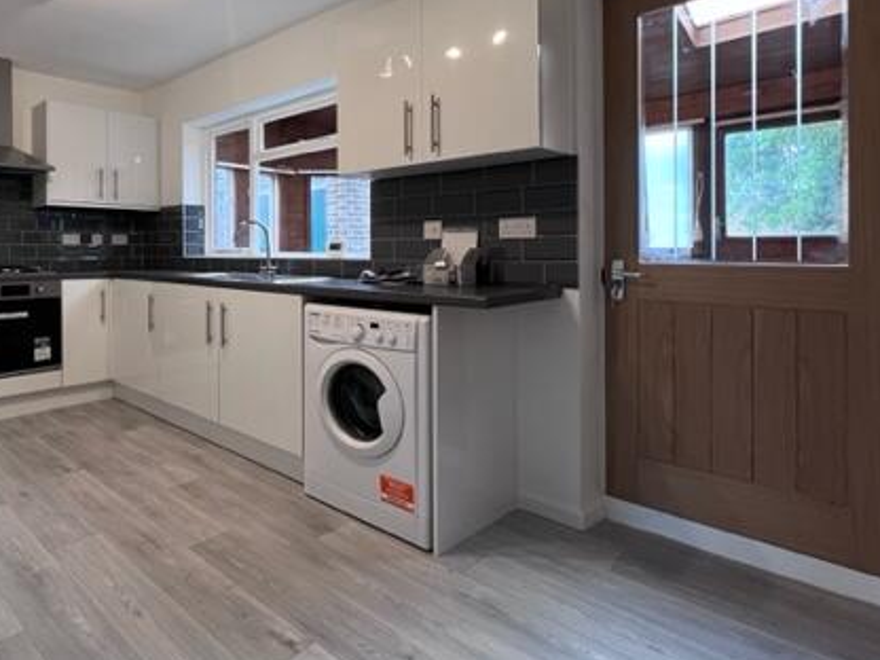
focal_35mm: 20
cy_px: 248
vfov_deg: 65.0
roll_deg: +0.0
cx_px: 222
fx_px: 508
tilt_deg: +0.3
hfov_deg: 75.9
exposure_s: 1/99
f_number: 1.8
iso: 200
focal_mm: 1.57
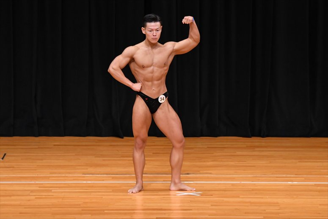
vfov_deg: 5.1
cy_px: 110
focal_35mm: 270
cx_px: 164
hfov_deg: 7.6
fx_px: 2459
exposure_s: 1/400
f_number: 5.6
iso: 3200
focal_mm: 180
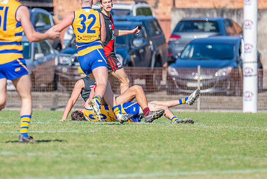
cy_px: 76
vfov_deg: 1.7
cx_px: 94
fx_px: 5982
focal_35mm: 806
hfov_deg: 2.6
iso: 800
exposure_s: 1/1600
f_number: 9
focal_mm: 500
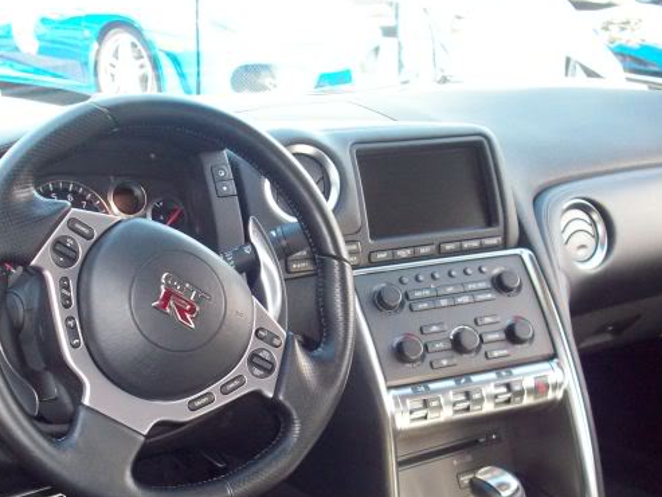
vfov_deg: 24.2
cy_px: 368
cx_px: 334
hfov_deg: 32.2
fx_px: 1148
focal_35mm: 60
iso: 160
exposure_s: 1/79.8
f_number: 2.8
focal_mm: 6.2
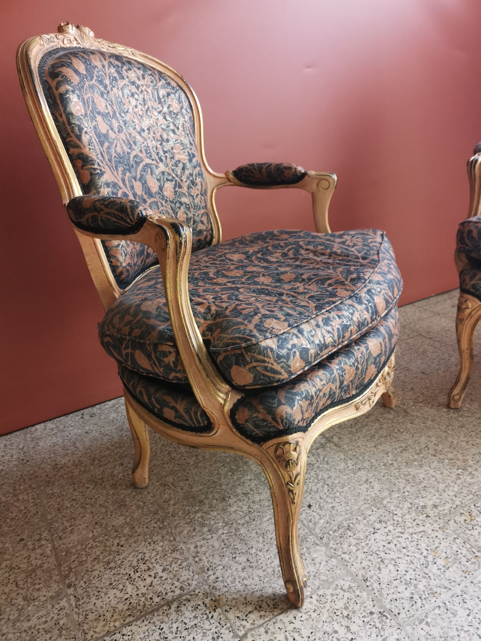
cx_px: 240
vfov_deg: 65.3
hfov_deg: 51.4
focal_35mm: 27
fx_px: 500
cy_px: 320
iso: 320
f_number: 1.8
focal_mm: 5.58
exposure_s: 1/50
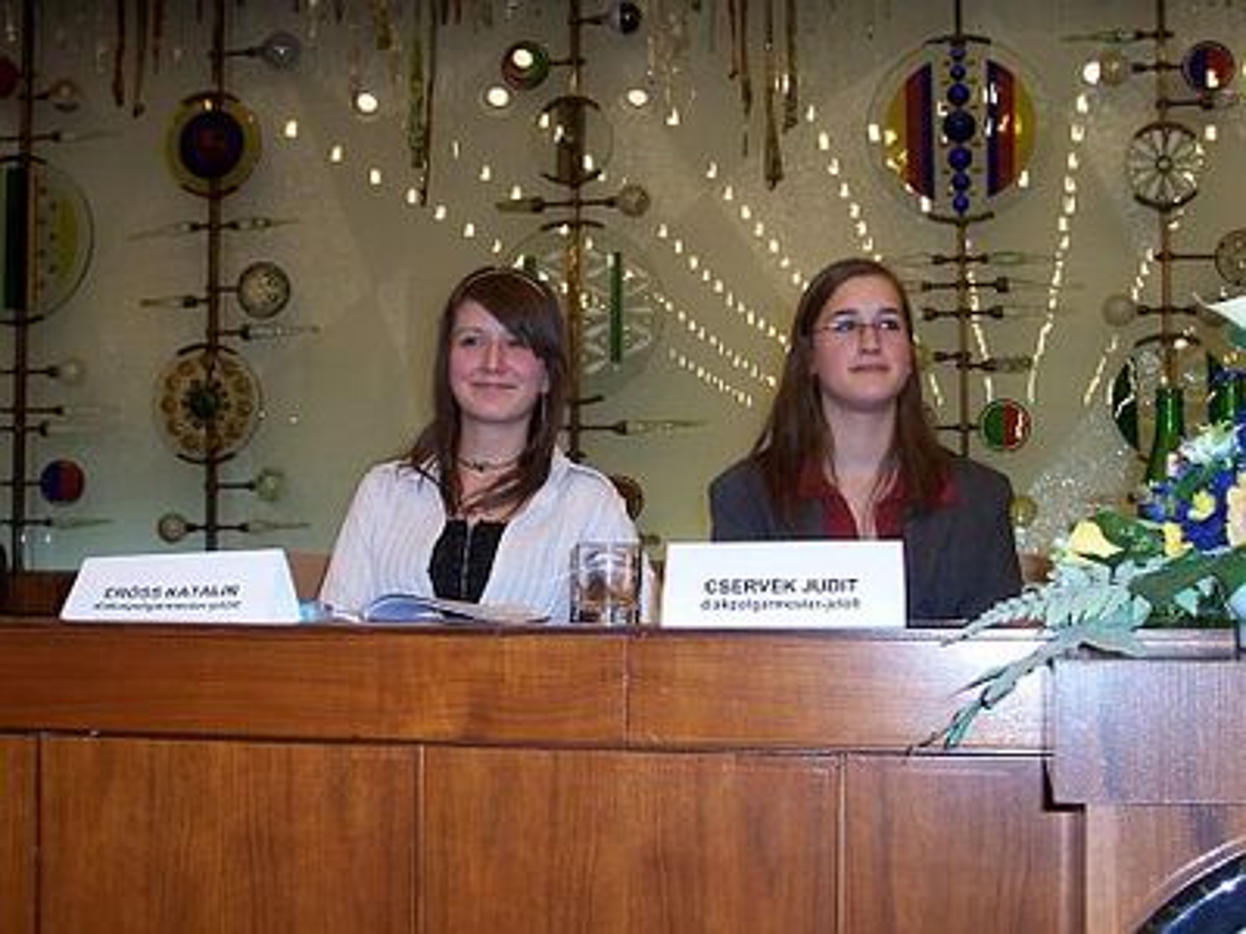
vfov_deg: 27.5
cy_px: 467
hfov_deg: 36.2
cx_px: 623
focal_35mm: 53
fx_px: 1908
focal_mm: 8.6
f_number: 3.4
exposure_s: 1/60
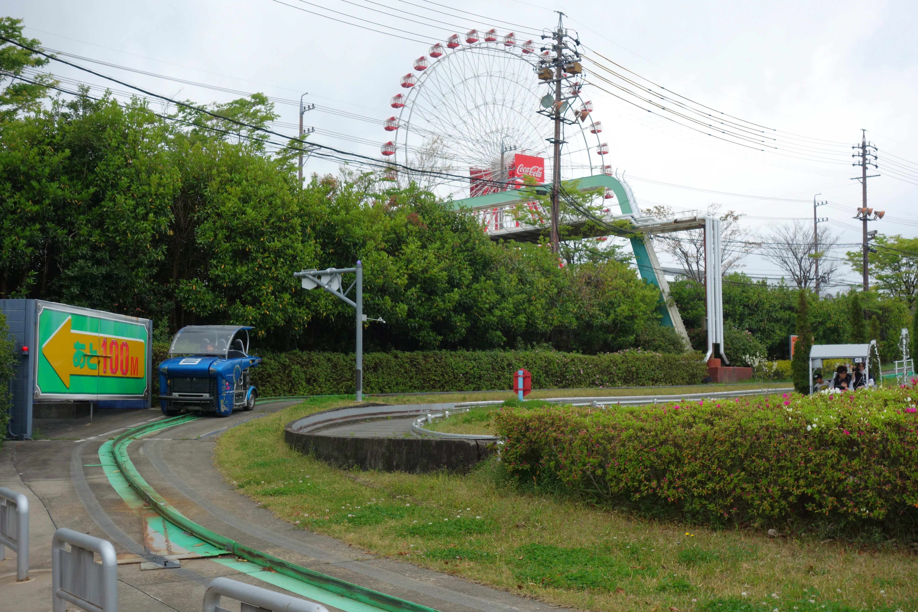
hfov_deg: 47.4
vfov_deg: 32.6
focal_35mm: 41
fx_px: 1045
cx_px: 459
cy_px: 306
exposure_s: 1/250
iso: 125
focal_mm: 15.1
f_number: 5.6
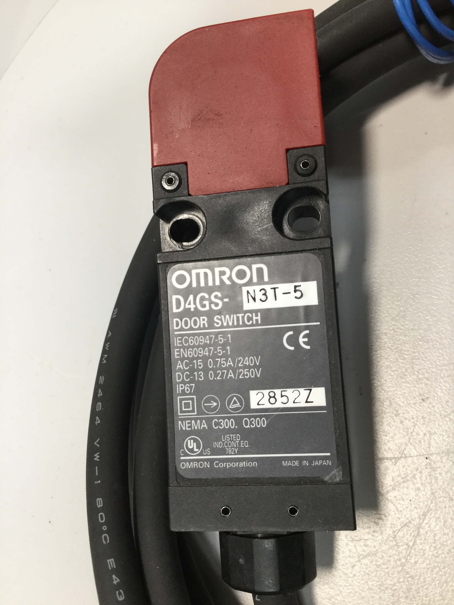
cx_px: 227
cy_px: 302
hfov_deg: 45.4
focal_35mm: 31
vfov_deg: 58.4
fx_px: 542
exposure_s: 1/30
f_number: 2.4
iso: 64
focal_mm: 3.3
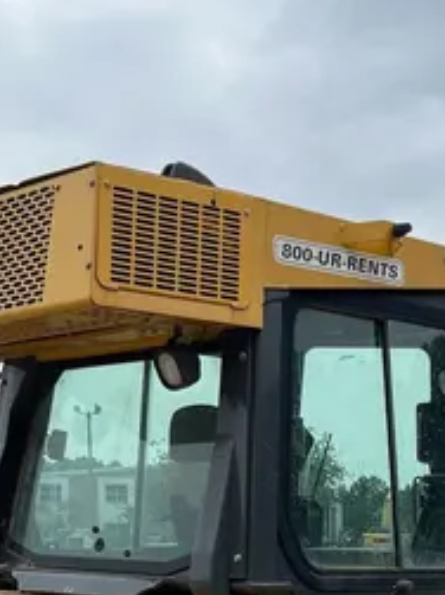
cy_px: 636
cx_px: 450
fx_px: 1304
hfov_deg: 18.8
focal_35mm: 76
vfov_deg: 24.2
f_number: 1.6
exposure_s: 1/1695
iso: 50
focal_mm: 5.1
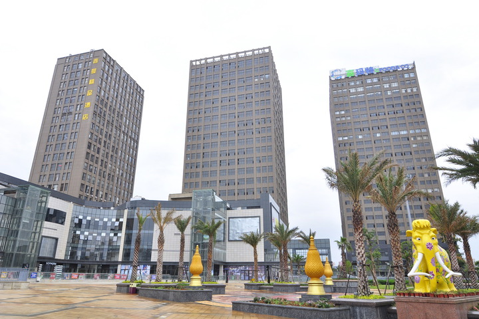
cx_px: 240
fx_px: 319
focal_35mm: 24
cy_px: 160
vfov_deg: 53.1
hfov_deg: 73.7
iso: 400
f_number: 8
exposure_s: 1/320
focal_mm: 16
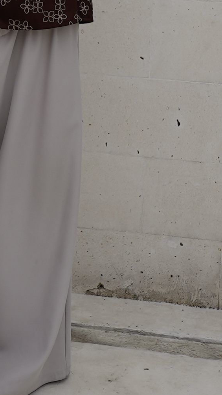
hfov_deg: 11.5
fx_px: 1088
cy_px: -37
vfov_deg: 19.7
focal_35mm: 104
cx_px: -28
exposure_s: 1/640
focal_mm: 24
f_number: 4.5
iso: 80
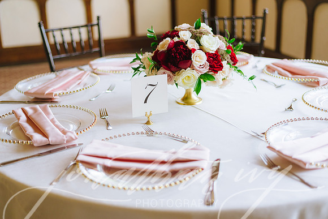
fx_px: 456
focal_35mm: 50
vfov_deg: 27.0
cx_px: 164
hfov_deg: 39.6
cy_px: 110
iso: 400
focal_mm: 50
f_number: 2
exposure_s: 1/800
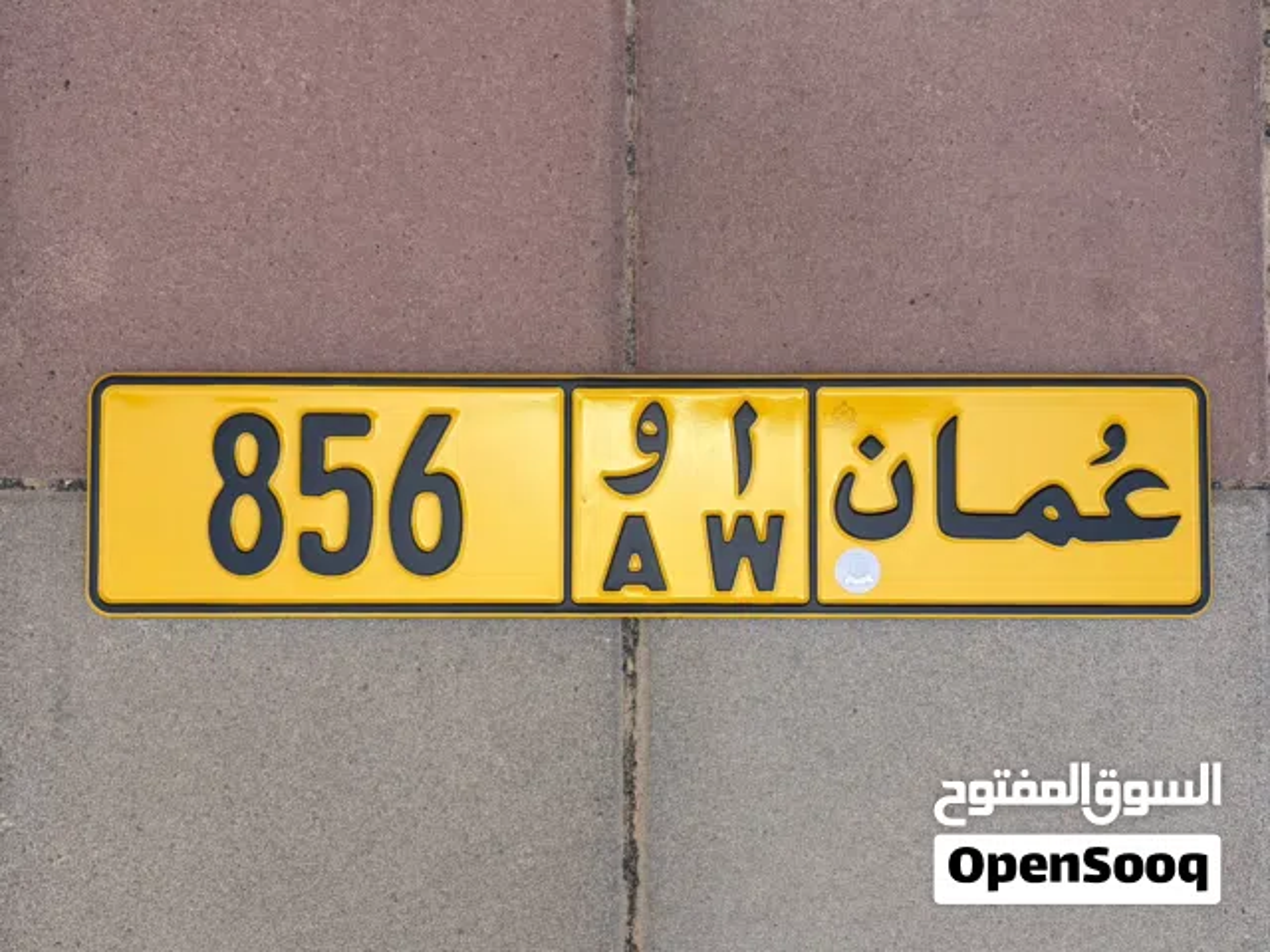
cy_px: 476
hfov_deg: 67.3
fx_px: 954
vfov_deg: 53.1
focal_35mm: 26
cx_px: 635
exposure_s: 1/1155
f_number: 1.6
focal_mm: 5.96
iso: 50
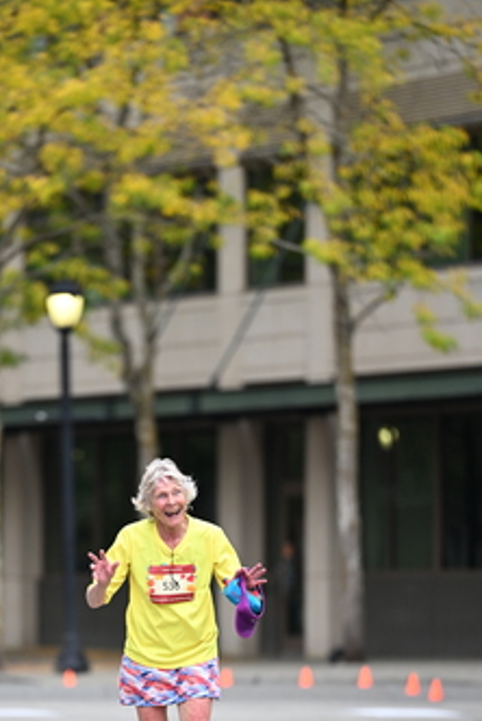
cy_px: 593
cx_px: 157
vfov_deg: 6.2
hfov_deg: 4.2
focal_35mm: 331
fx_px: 6633
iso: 640
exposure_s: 1/1600
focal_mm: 200
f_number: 2.8
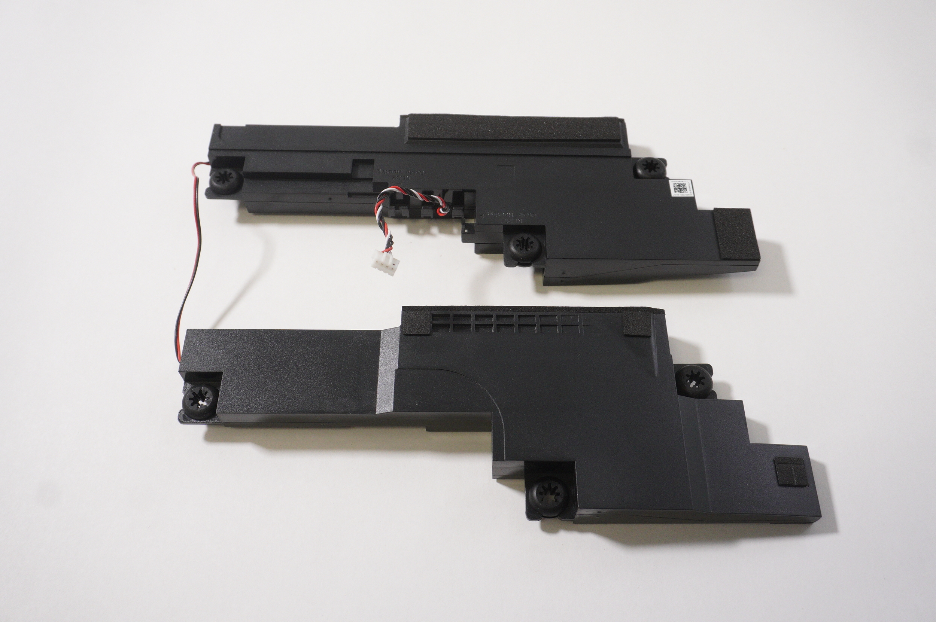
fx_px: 818
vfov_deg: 41.6
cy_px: 311
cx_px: 468
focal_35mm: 32
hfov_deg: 59.5
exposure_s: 1/200
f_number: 5.6
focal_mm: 21
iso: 1250
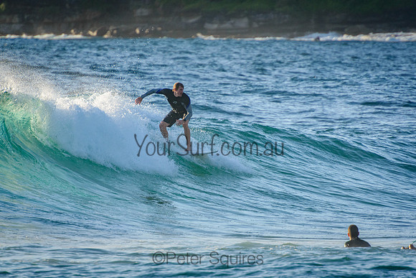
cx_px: 208
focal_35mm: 611
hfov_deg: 3.4
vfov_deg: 2.3
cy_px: 139
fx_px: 7056
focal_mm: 400
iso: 560
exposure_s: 1/2000
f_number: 5.6
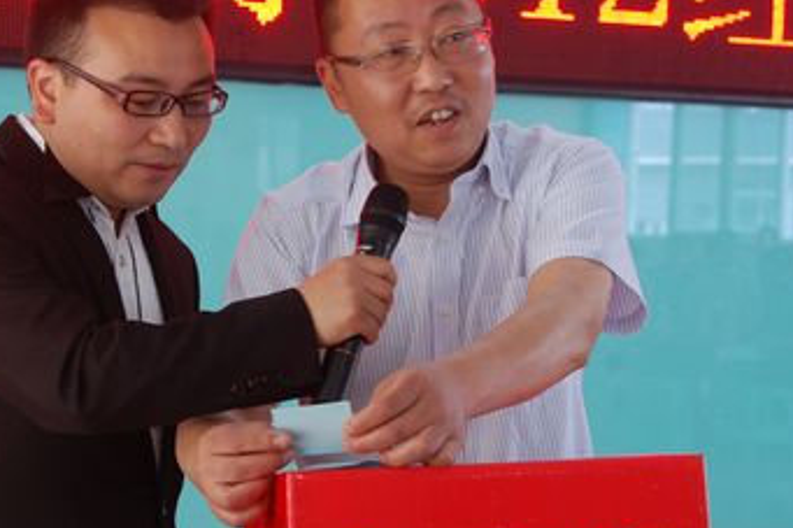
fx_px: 2224
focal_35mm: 101
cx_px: 328
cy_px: 272
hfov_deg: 20.2
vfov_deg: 13.5
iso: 400
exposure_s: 1/25
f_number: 5.3
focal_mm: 46
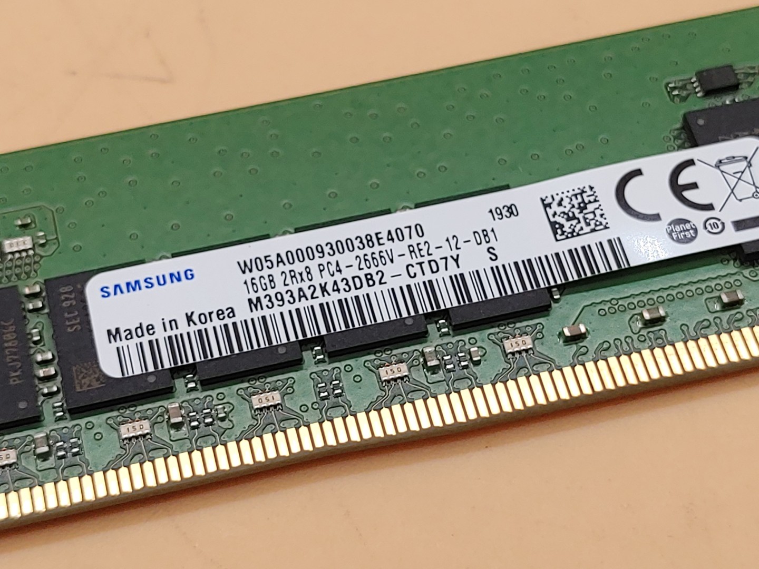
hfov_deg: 27.0
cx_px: 380
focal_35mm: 72
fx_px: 1579
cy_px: 284
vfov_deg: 20.4
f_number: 1.8
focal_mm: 4.36
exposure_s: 1/132
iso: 50
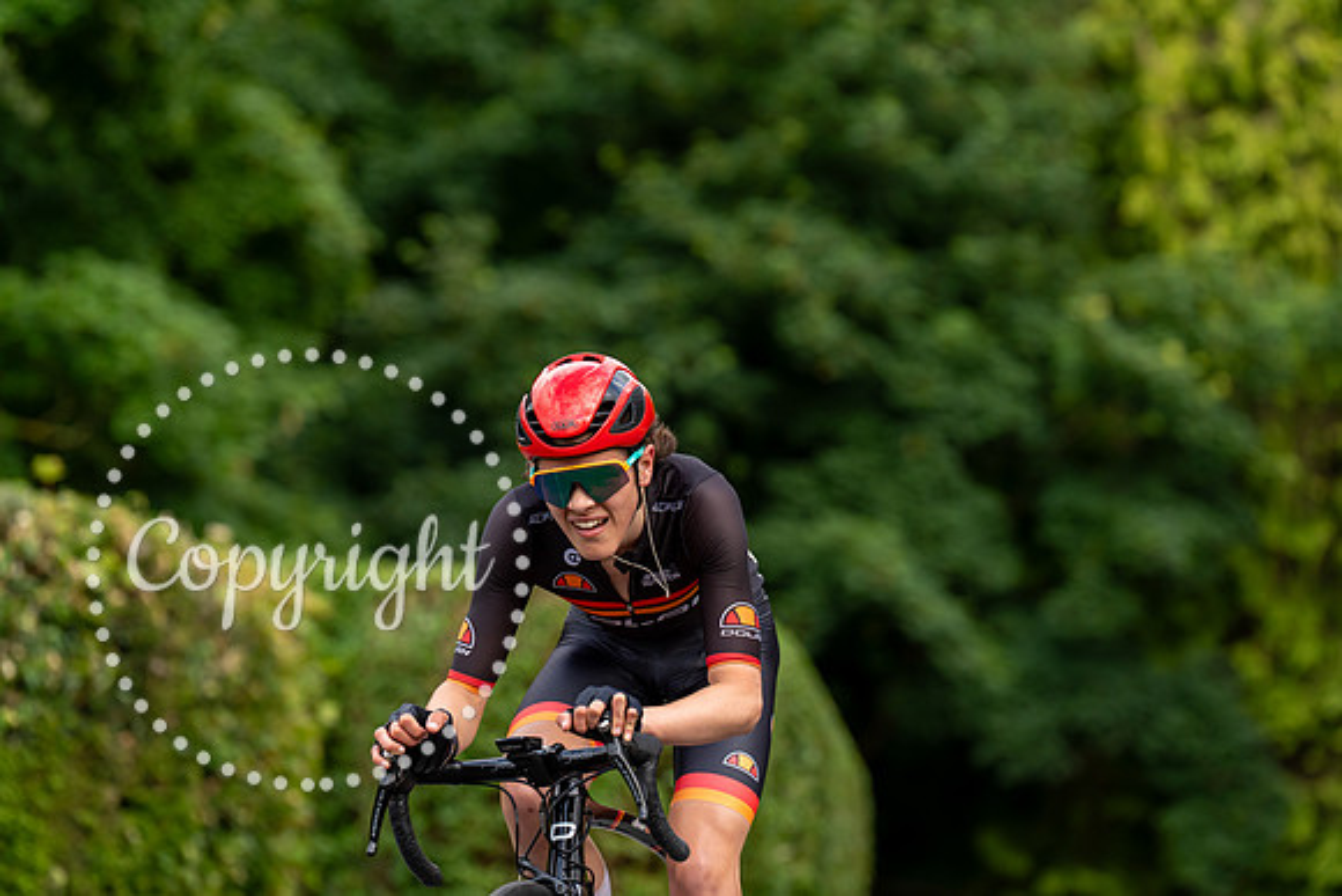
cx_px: 671
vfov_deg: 7.9
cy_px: 448
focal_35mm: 175
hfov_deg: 11.7
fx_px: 6525
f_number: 4
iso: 400
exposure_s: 1/800
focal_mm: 175
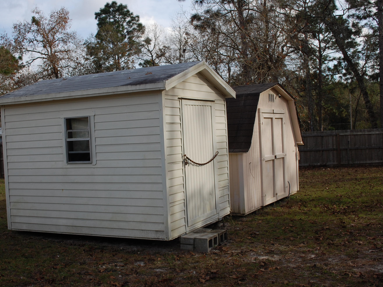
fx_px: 509
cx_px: 165
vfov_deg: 31.5
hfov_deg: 41.1
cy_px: 143
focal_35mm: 46
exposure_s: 1/250
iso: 200
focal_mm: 28
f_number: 8
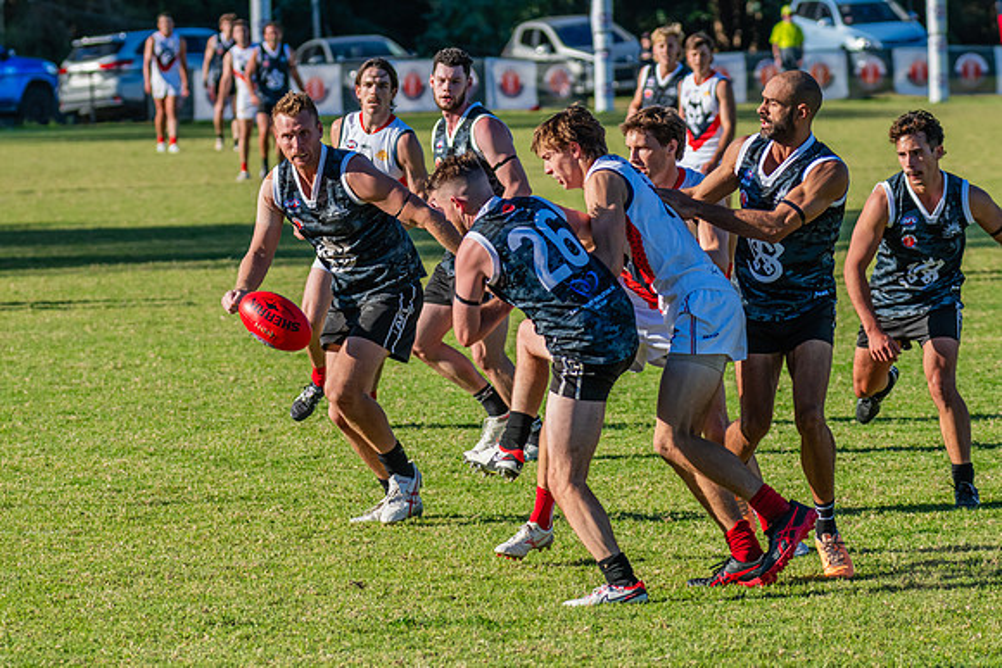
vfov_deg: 5.1
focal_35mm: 269
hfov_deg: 7.7
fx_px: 7475
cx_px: 450
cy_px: 358
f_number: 8
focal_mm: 240
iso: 800
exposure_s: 1/1600
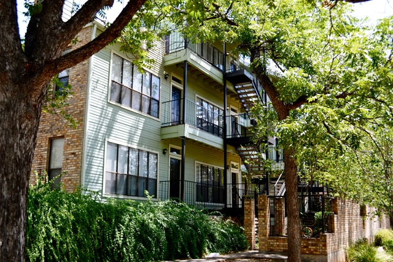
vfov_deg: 36.9
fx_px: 393
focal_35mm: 36
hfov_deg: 53.1
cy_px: 131
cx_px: 196
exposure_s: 1/125
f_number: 5.6
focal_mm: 24
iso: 100
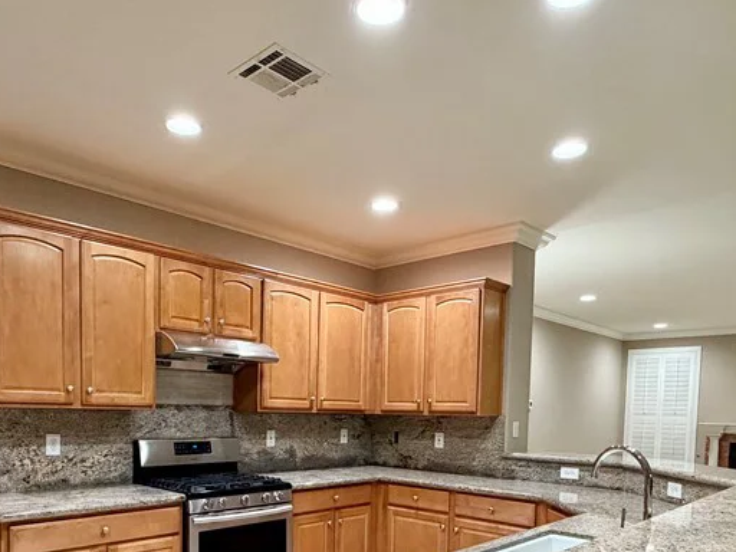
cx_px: 329
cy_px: 448
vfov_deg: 46.9
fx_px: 595
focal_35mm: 28
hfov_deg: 63.3
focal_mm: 2.22
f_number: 2.2
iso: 400
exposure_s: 1/60
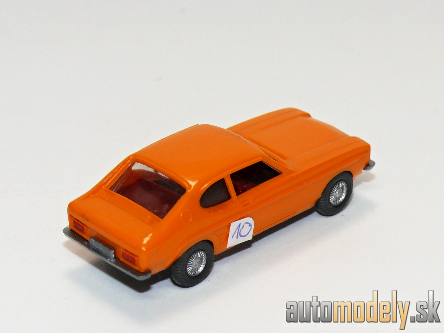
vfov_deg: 10.3
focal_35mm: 144
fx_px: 1847
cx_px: 222
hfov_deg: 13.7
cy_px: 166
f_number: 4
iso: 100
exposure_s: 1/30
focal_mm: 17
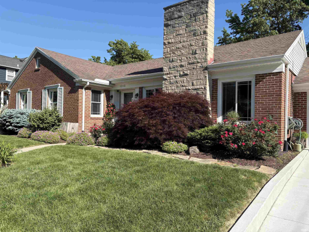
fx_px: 232
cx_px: 154
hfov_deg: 67.3
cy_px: 116
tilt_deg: +1.6
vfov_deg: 53.0
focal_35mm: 26
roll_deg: -0.8
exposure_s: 1/2141
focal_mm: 5.96
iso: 50
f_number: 1.6
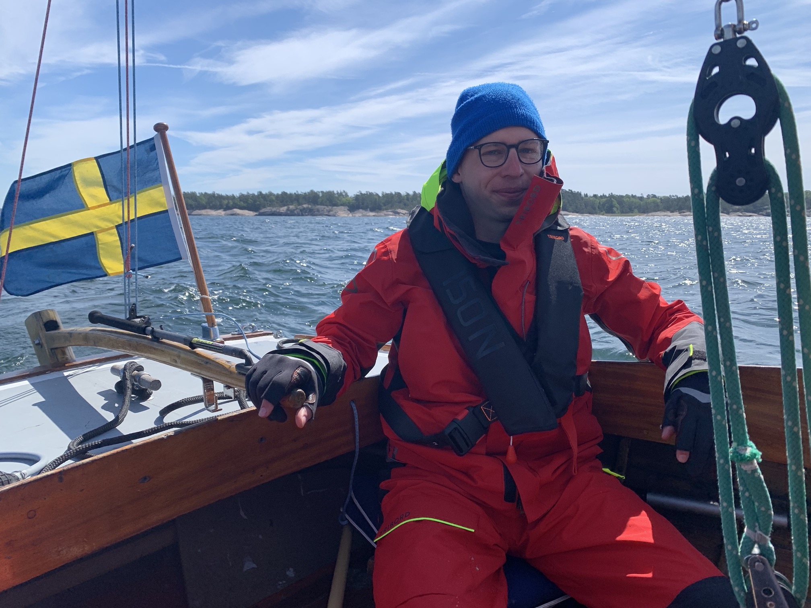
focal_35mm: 26
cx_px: 406
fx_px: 609
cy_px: 304
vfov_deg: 53.1
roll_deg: -2.1
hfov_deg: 67.3
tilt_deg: -6.4
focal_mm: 4.25
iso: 25
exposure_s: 1/2364
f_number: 1.8
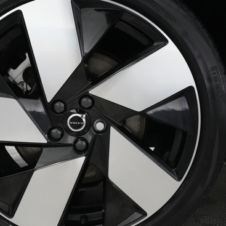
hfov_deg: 44.8
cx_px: 95
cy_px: 114
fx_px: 273
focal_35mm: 37
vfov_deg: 44.9
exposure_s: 1/250
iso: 6400
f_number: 4.5
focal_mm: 25
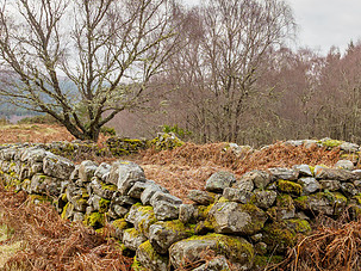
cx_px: 231
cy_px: 141
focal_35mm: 46
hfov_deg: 40.9
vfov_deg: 31.5
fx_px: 480
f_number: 5.6
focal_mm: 12
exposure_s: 1/160
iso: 200
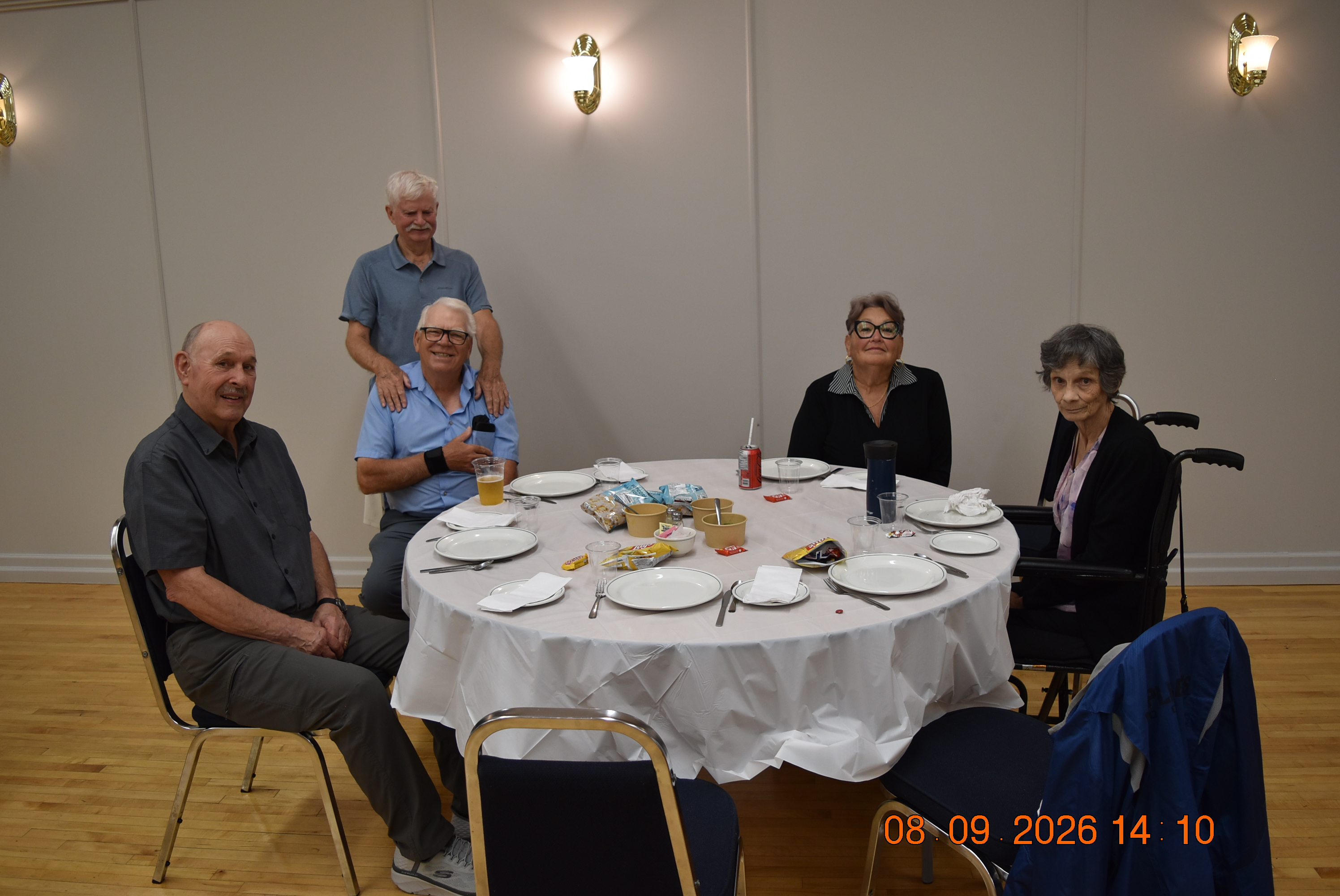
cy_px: 448
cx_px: 670
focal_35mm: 30
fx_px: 1117
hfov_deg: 61.9
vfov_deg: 43.7
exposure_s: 1/60
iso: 400
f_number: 4
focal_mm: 20
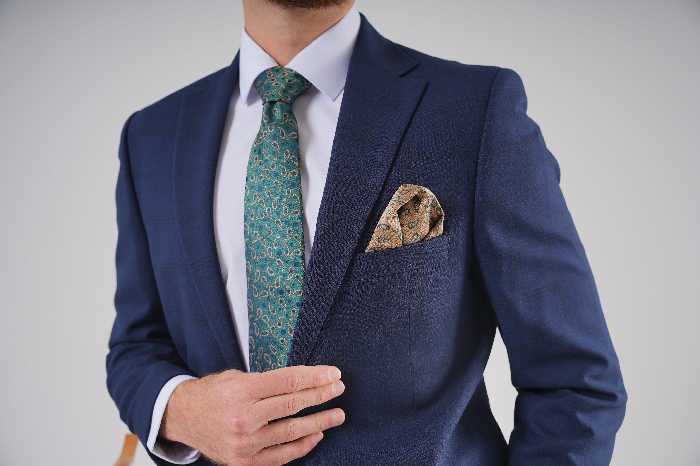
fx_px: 801
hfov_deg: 47.2
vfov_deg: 32.5
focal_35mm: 41
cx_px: 350
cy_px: 233
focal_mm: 41.2
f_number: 5
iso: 100
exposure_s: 1/200
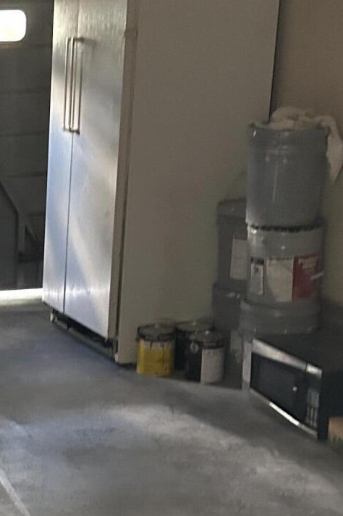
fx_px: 1087
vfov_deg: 26.4
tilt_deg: -15.2
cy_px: 363
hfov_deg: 16.8
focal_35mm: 76
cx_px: -121
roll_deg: -0.1
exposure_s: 1/40
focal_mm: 5.7
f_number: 1.5
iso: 640
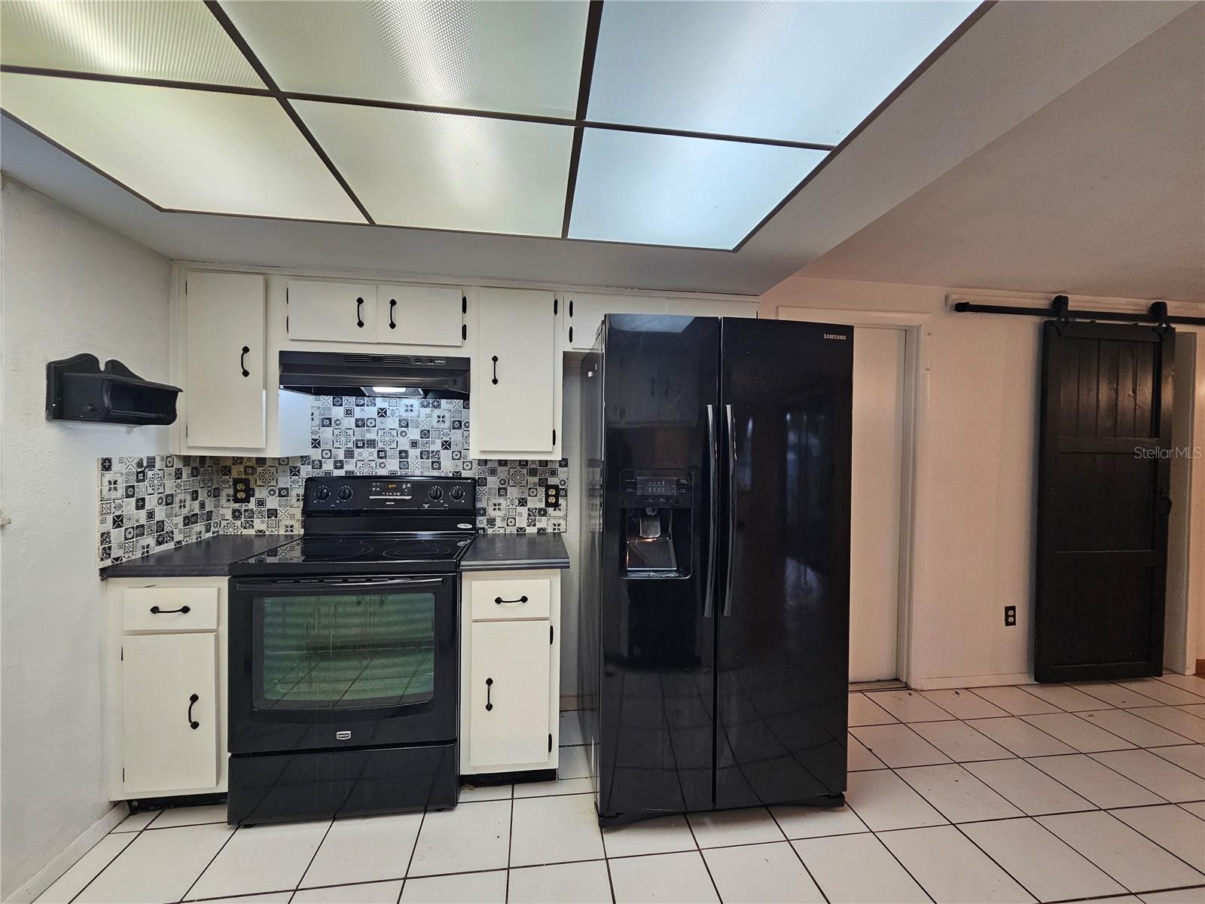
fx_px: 453
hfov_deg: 106.2
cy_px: 452
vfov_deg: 89.9
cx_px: 602
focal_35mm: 13
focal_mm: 2.2
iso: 125
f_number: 2.2
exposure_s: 1/60
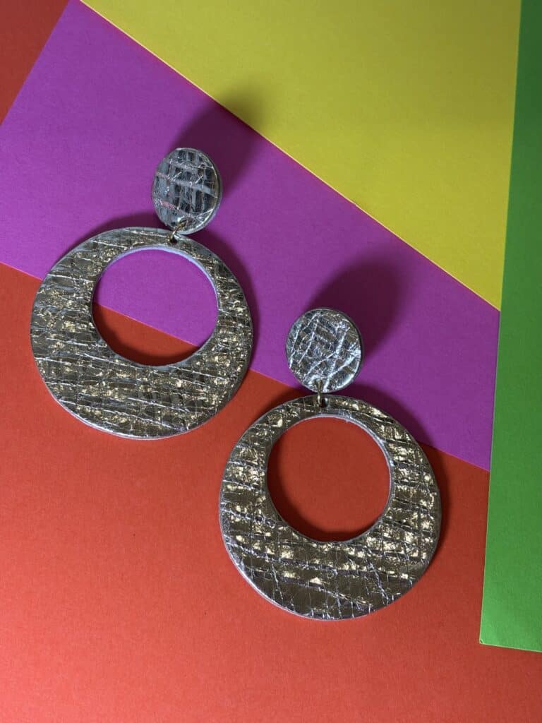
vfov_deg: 36.8
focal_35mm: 52
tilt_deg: -71.6
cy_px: 362
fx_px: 1086
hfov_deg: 28.0
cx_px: 271
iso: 25
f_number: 1.6
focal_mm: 5.96
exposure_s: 1/50
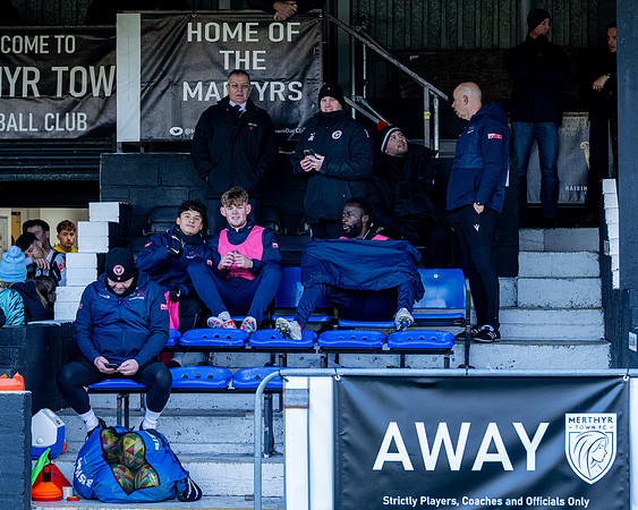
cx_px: 346
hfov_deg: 14.8
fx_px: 2454
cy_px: 228
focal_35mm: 130
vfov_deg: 11.9
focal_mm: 103
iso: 1000
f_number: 5
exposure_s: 1/250
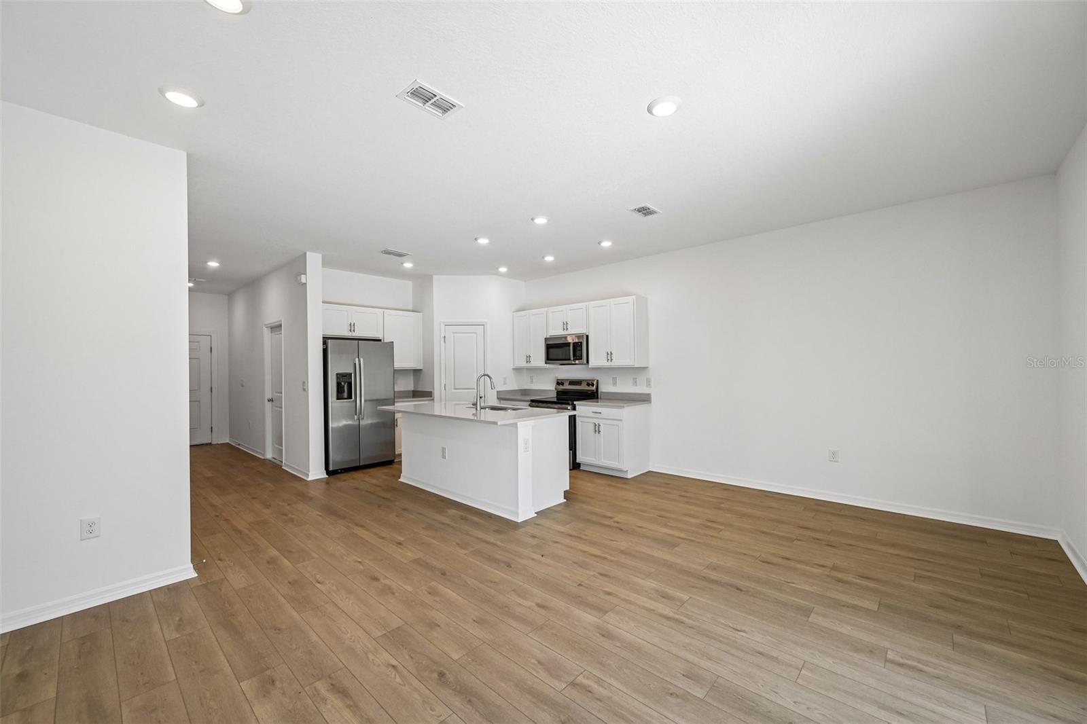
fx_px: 423
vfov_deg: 81.2
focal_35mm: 14
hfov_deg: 104.3
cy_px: 362
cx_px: 544
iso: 400
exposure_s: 1/100
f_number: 8
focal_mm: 14
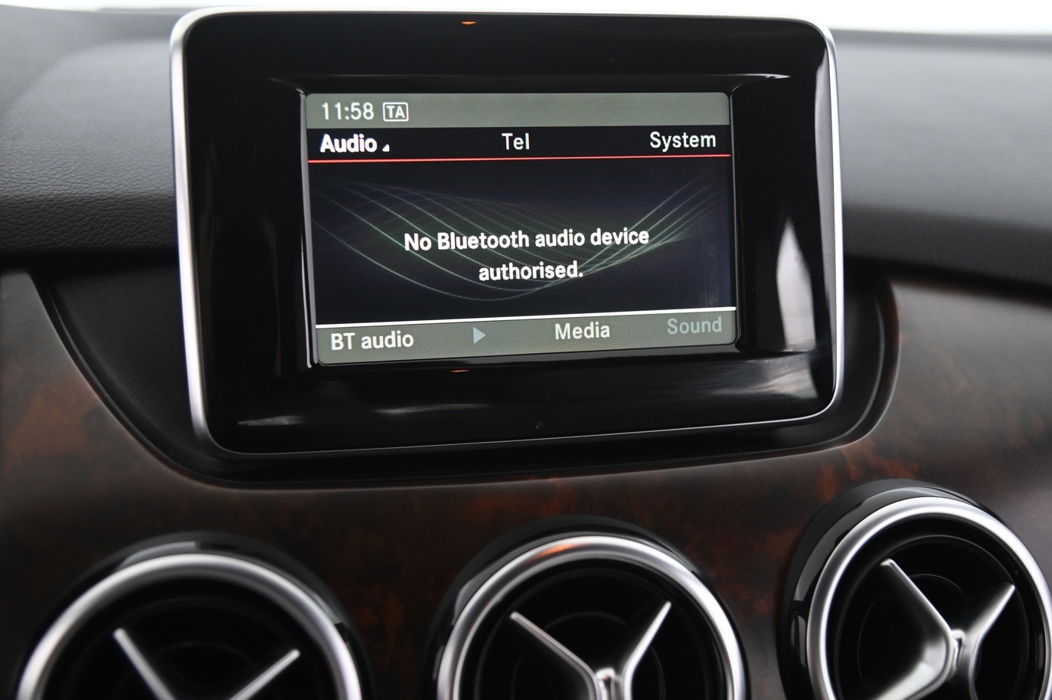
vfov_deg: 25.9
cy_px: 394
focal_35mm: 52
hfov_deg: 38.2
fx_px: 1518
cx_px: 510
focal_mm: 44
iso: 2000
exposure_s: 1/20
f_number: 4
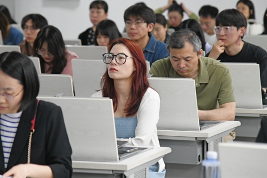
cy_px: 64
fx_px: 1276
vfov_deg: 8.0
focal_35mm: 172
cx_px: 120
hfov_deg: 11.9
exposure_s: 1/250
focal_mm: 120
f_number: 4
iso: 2800
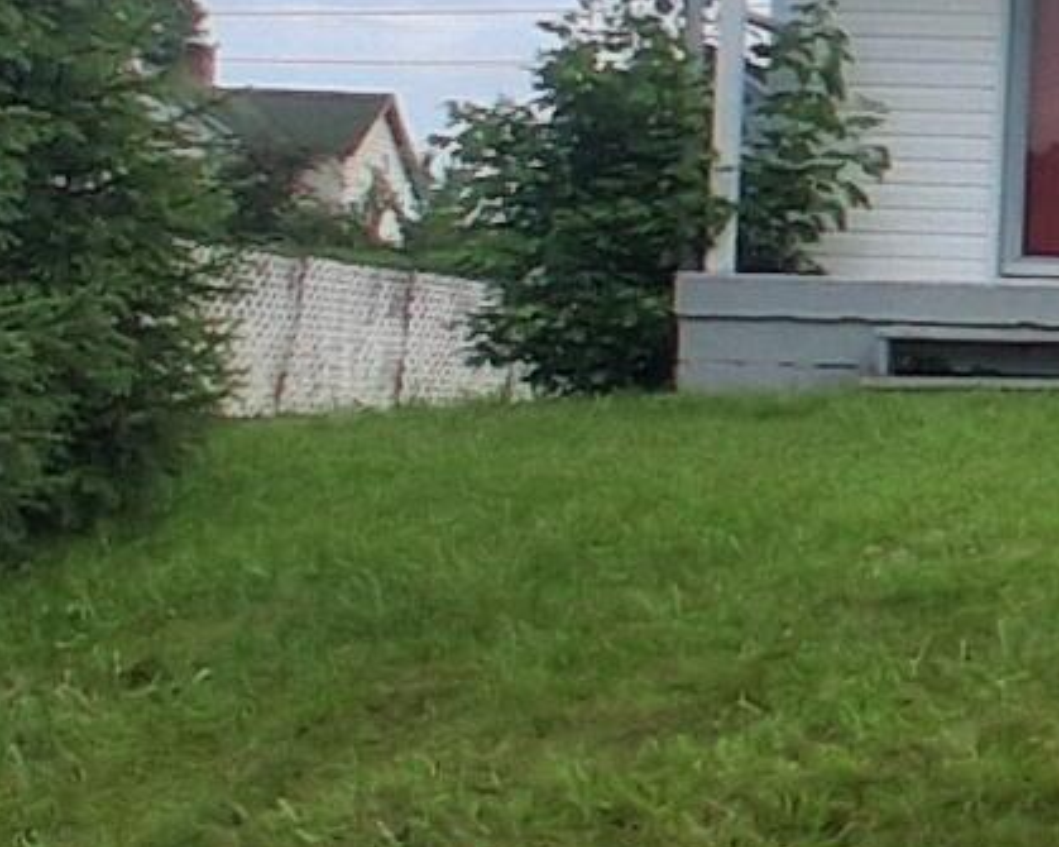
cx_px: 1709
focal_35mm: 102
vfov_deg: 15.0
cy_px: 210
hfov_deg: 16.6
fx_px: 3196
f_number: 2.2
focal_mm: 1.4
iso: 50
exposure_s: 1/1147
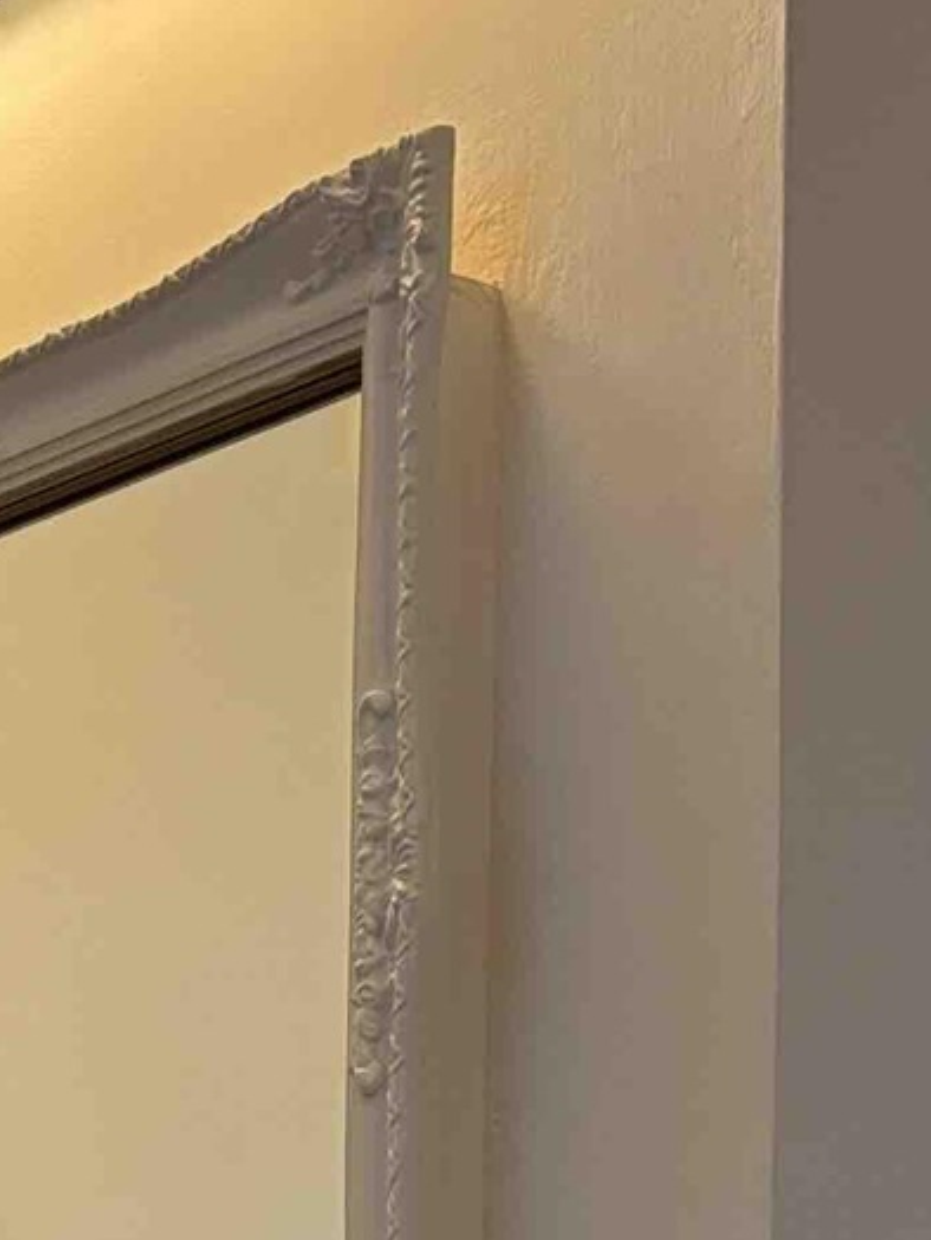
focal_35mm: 114
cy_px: 1963
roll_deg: -0.5
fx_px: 4086
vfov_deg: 15.6
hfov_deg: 12.9
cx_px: 104
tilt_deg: -2.9
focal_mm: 5.96
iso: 125
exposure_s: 1/120
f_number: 1.6
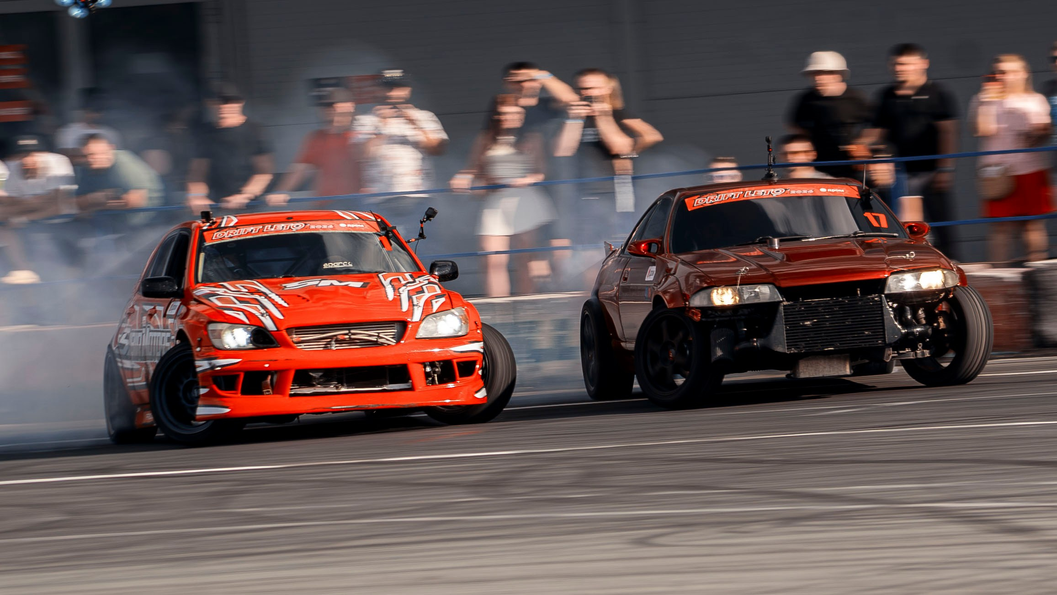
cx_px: 681
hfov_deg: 5.0
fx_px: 11991
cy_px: 287
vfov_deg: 2.8
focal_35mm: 428
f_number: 9
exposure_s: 1/125
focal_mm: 160
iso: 100
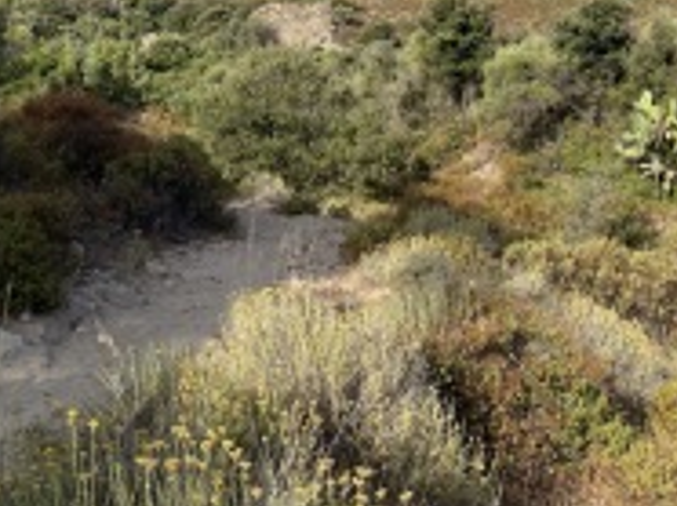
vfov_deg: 24.6
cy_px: -18
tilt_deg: -1.5
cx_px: 244
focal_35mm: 56
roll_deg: -0.5
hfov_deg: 34.2
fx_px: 1094
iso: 32
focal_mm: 4.2
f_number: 1.6
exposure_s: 1/3401
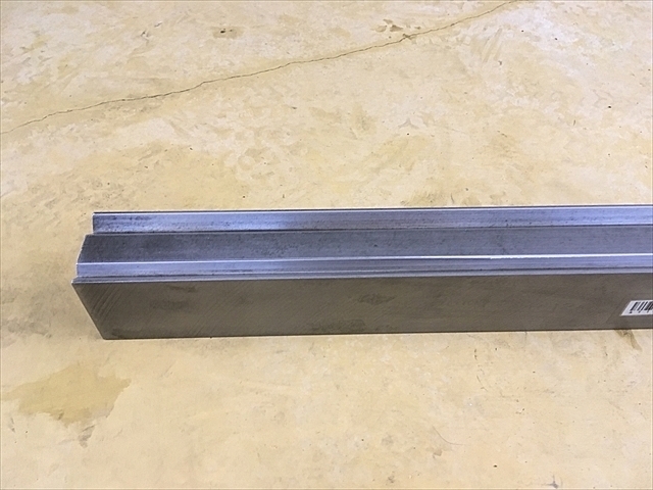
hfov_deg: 61.7
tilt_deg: -50.5
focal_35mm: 29
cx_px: 326
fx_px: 547
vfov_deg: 48.2
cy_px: 245
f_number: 2.2
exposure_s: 1/30
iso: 100
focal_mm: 4.15
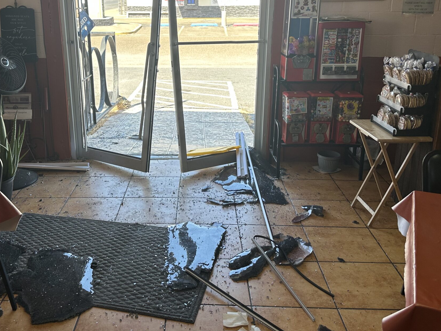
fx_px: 471
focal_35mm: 37
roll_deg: +0.2
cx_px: 179
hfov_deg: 49.9
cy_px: 122
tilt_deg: -15.2
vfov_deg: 38.4
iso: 80
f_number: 1.78
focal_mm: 6.86
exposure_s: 1/404
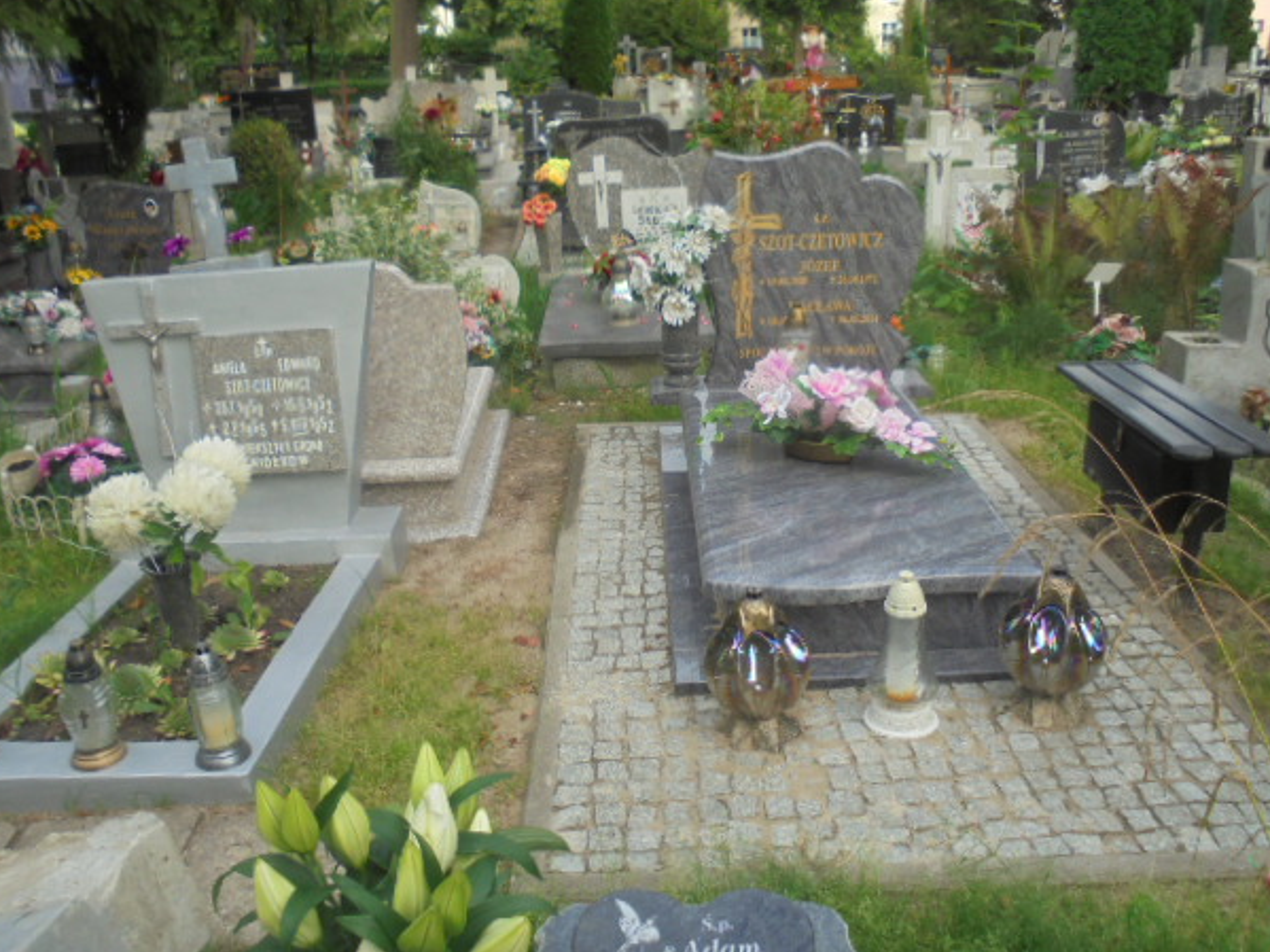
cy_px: 460
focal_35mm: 31
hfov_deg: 58.3
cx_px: 613
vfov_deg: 45.4
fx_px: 1137
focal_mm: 5.3
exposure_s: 1/160
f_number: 3.7
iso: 100
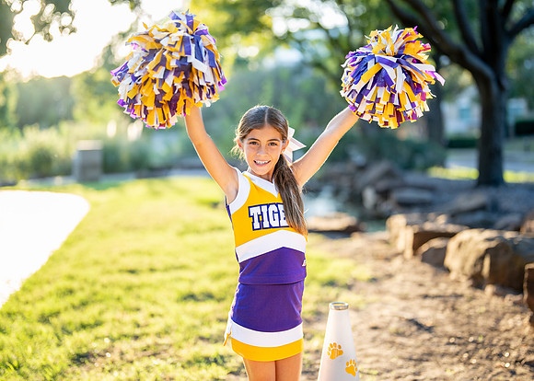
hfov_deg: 35.0
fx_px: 846
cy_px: 190
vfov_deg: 25.4
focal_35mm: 56
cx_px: 278
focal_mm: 50
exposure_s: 1/800
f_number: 1.2
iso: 250
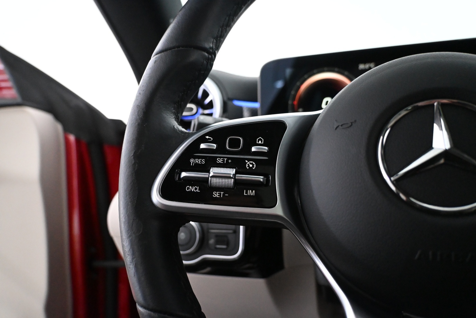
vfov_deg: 46.8
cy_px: 159
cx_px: 238
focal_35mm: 28
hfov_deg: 65.9
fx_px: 367
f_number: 3.8
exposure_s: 1/60
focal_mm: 18.5
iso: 5600
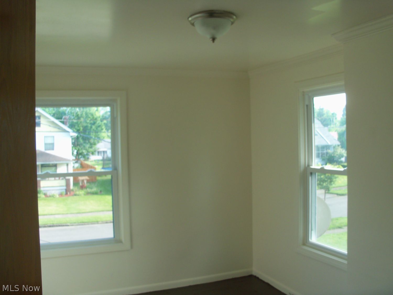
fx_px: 397
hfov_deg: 52.6
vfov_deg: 40.7
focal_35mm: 35
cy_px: 148
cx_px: 196
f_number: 3
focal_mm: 6.3
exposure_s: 1/50
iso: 64
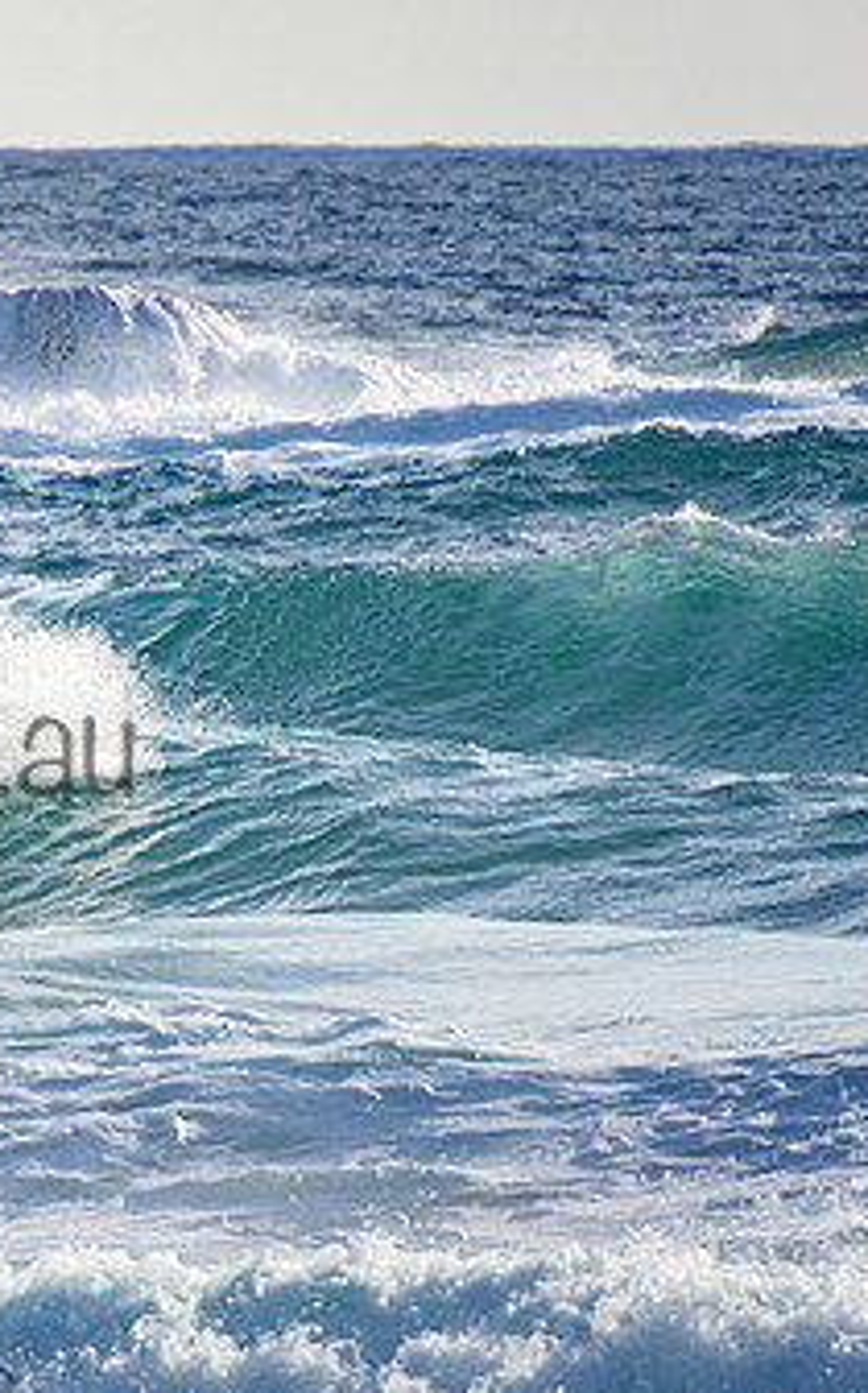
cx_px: -302
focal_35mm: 1054
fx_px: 39979
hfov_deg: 1.2
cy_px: 701
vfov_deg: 2.0
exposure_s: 1/2000
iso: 280
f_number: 5.6
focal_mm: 400
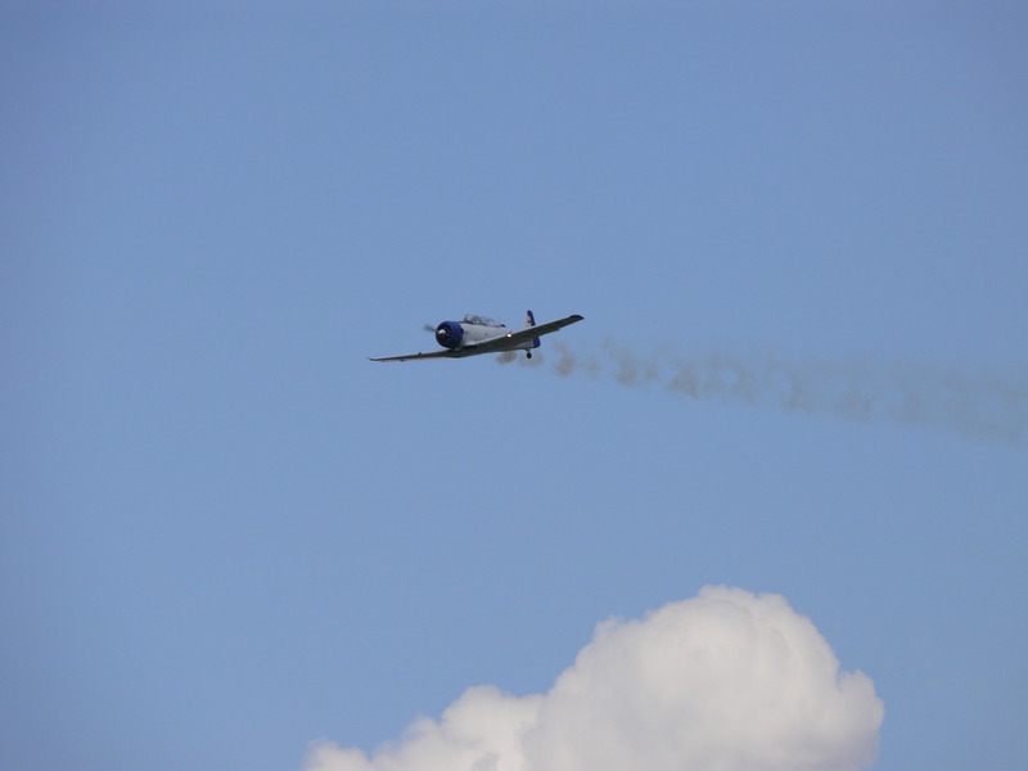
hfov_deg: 4.7
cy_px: 386
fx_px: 12473
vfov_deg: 3.5
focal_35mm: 420
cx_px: 514
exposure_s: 1/1000
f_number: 5.6
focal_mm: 88.8
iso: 100
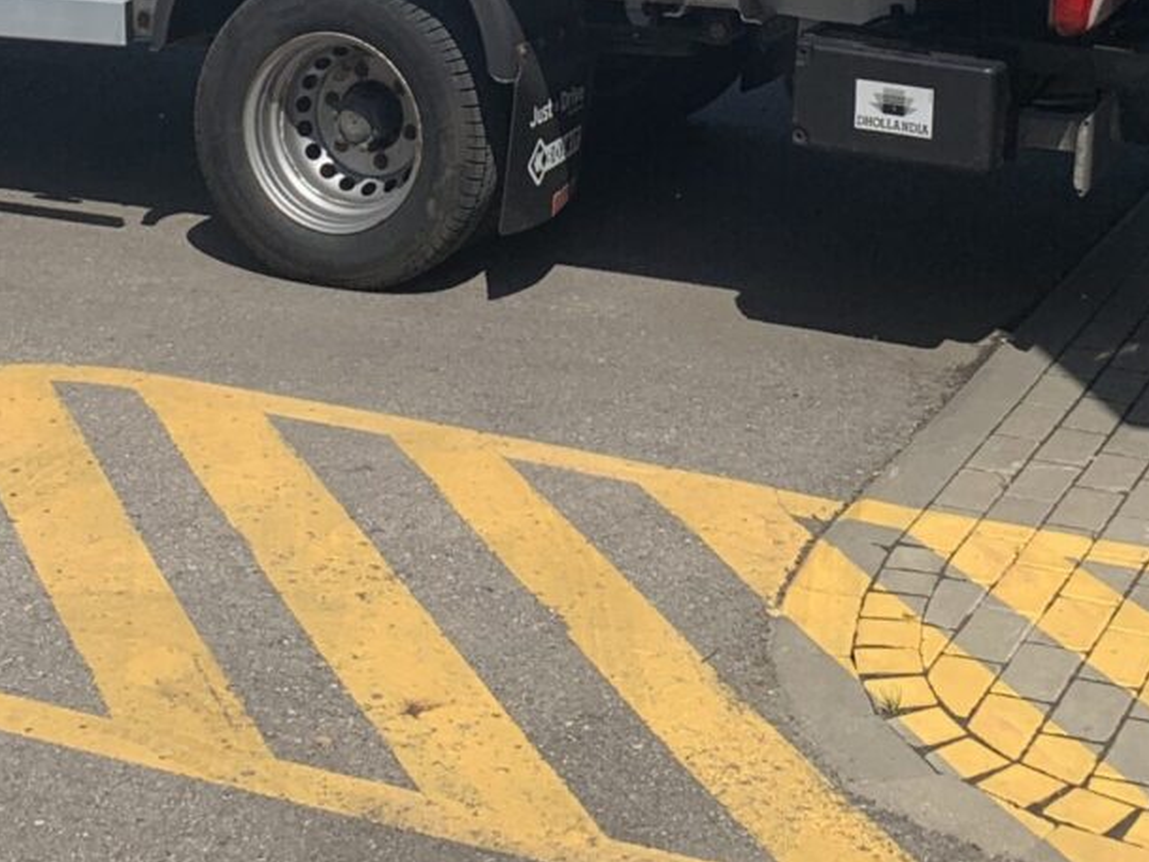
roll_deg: -2.0
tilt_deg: -2.7
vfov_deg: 16.5
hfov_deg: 23.8
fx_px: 2722
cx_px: 566
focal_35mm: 82
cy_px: -402
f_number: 1.8
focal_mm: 4.25
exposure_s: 1/4274
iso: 25
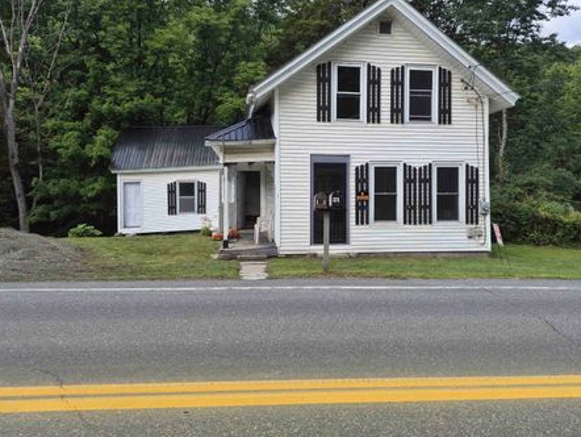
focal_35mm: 26
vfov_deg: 53.0
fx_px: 437
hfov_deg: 67.1
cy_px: 192
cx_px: 325
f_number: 1.8
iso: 25
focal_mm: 5.4
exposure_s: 1/920
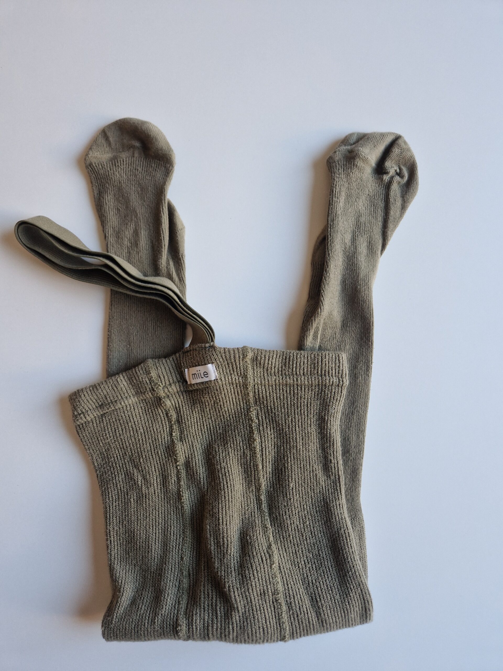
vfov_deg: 73.9
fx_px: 446
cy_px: 336
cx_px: 252
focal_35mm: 23
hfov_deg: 58.9
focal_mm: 5.4
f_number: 1.8
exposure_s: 1/180
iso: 50
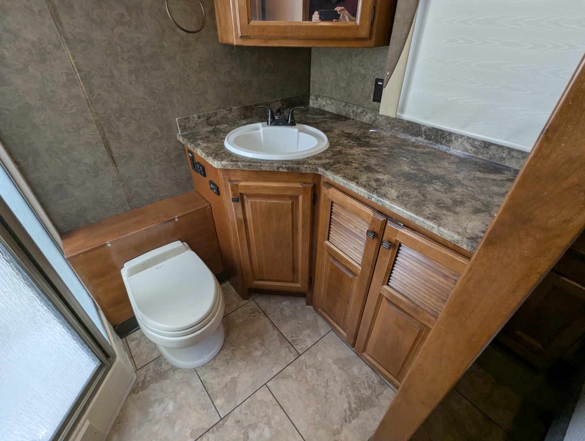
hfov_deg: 94.4
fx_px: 271
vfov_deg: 78.2
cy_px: 220
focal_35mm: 16
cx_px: 292
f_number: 2.2
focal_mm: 2.35
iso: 179
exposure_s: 1/129
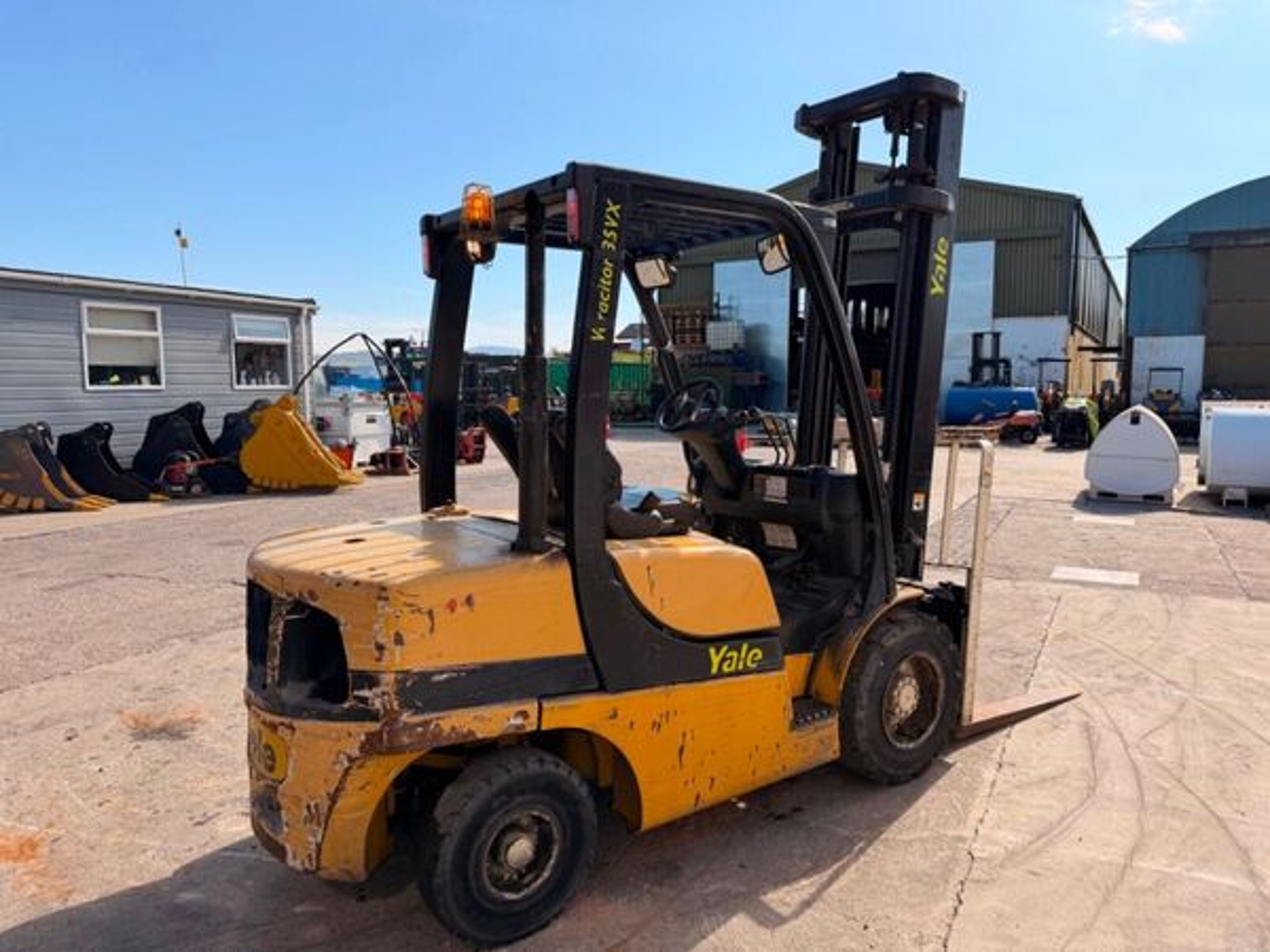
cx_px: 635
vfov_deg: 56.8
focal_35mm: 24
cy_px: 476
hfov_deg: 71.6
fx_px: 881
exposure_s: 1/3759
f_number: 1.78
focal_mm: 6.76
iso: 100
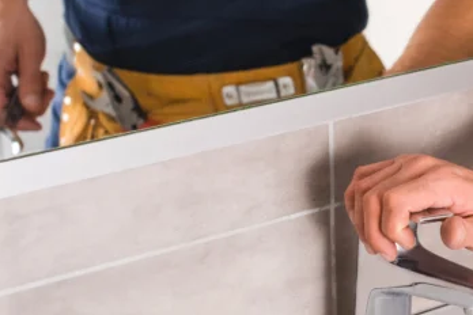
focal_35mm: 147
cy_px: 344
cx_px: 587
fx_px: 1931
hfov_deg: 13.5
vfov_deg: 9.2
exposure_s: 1/160
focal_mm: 50
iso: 200
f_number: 4
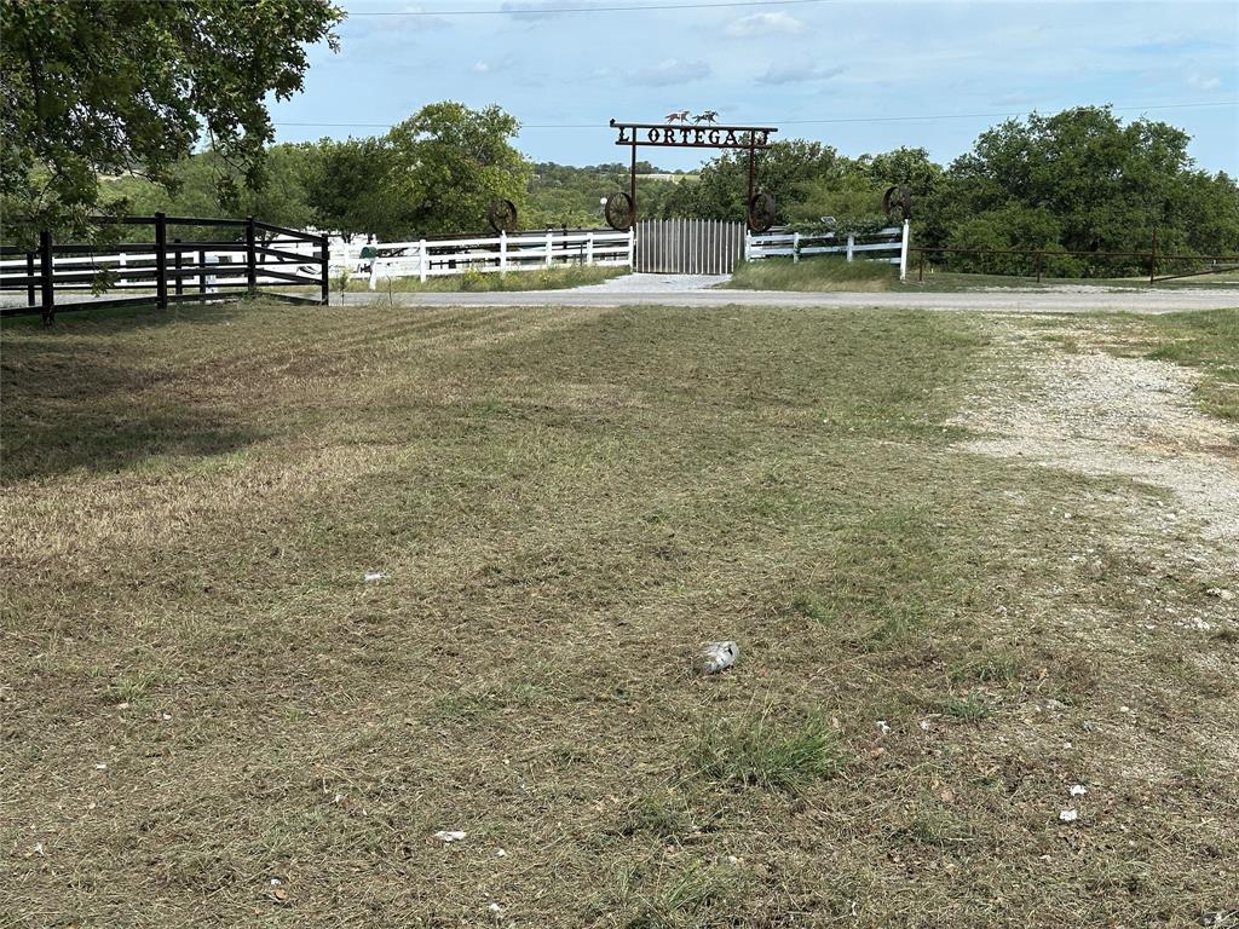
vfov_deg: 30.3
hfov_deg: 39.7
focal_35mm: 48
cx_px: 620
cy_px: 464
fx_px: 1718
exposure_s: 1/3155
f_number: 1.78
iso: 64
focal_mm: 6.86
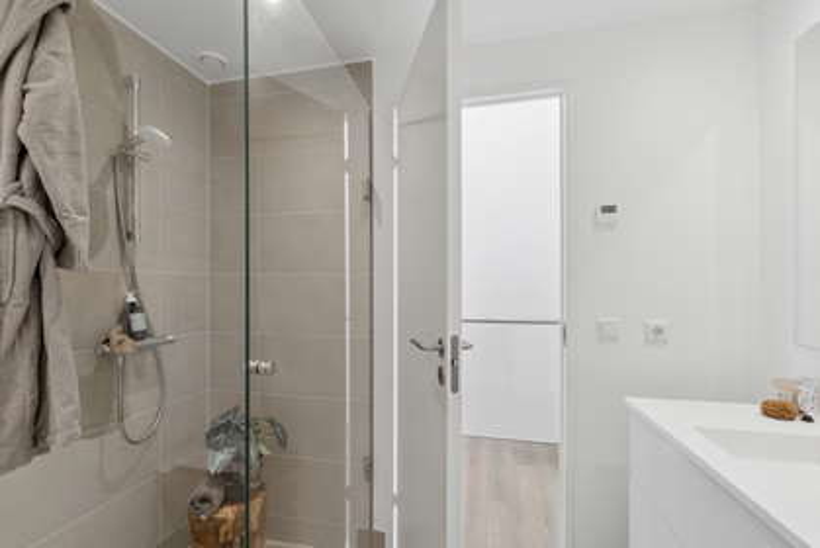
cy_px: 274
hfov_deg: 97.6
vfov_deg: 74.7
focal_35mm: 16
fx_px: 359
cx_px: 410
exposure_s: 1/40
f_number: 8
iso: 200
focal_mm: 10.5
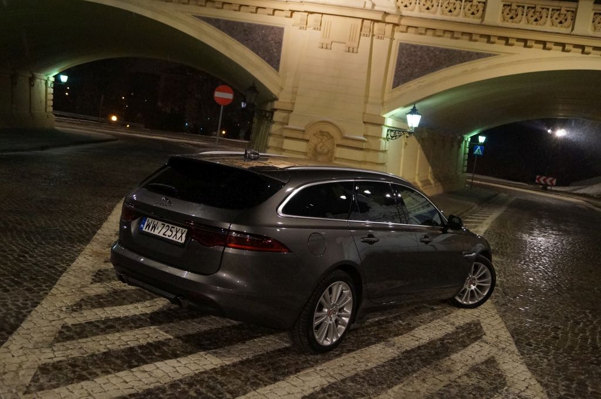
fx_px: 600
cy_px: 200
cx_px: 300
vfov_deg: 36.7
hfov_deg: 53.2
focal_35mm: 36
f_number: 4
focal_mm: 24
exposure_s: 1/50
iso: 3200
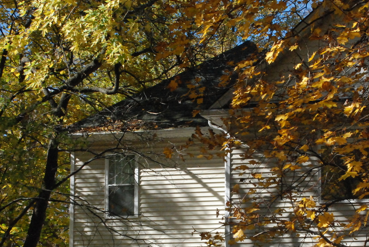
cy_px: 207
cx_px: 233
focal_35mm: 107
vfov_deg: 12.8
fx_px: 1098
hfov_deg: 19.0
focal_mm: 38
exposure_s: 1/640
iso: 1600
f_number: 13
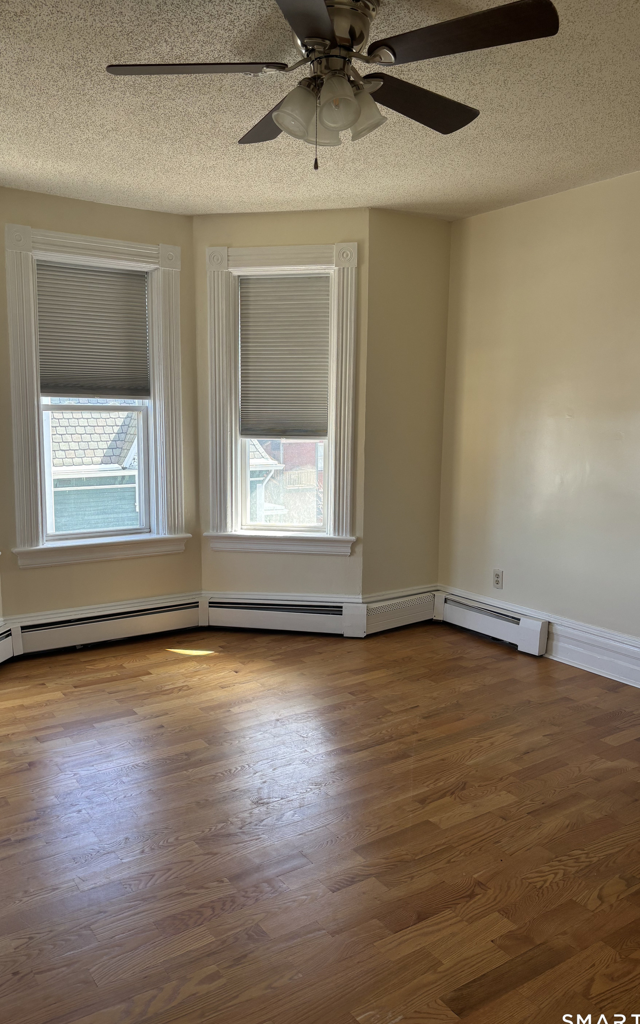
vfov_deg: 66.5
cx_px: 292
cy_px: 518
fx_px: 782
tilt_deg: -7.1
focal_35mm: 28
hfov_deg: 44.5
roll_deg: -0.9
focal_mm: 5.96
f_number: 1.6
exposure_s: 1/121
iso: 80
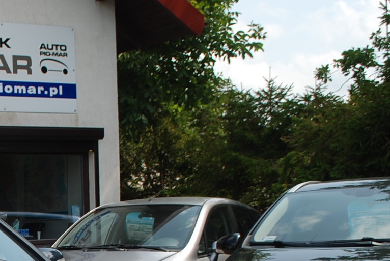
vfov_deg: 14.6
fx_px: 987
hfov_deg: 21.0
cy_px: 310
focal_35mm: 91
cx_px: -65
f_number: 7.1
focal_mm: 24
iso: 100
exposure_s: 1/200
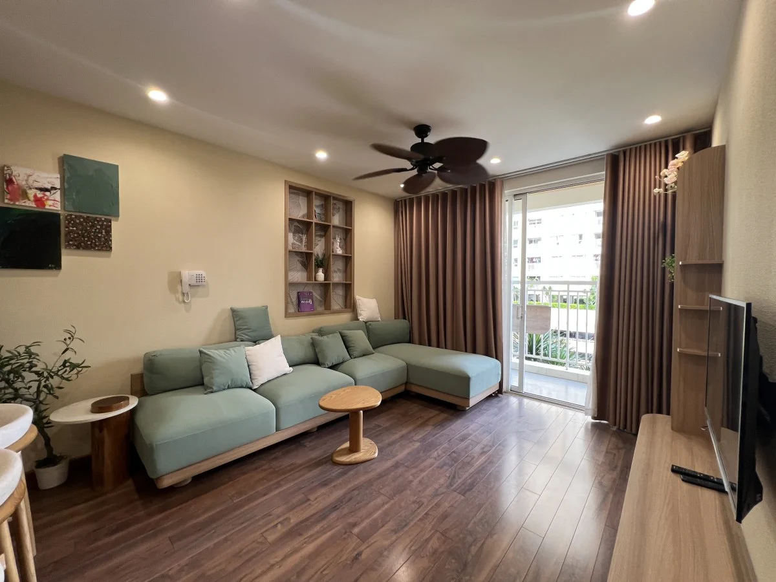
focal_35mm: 13
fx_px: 291
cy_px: 291
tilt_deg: -2.0
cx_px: 388
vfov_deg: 89.9
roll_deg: -0.5
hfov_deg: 106.2
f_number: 1.8
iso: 125
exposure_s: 1/100
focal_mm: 1.57
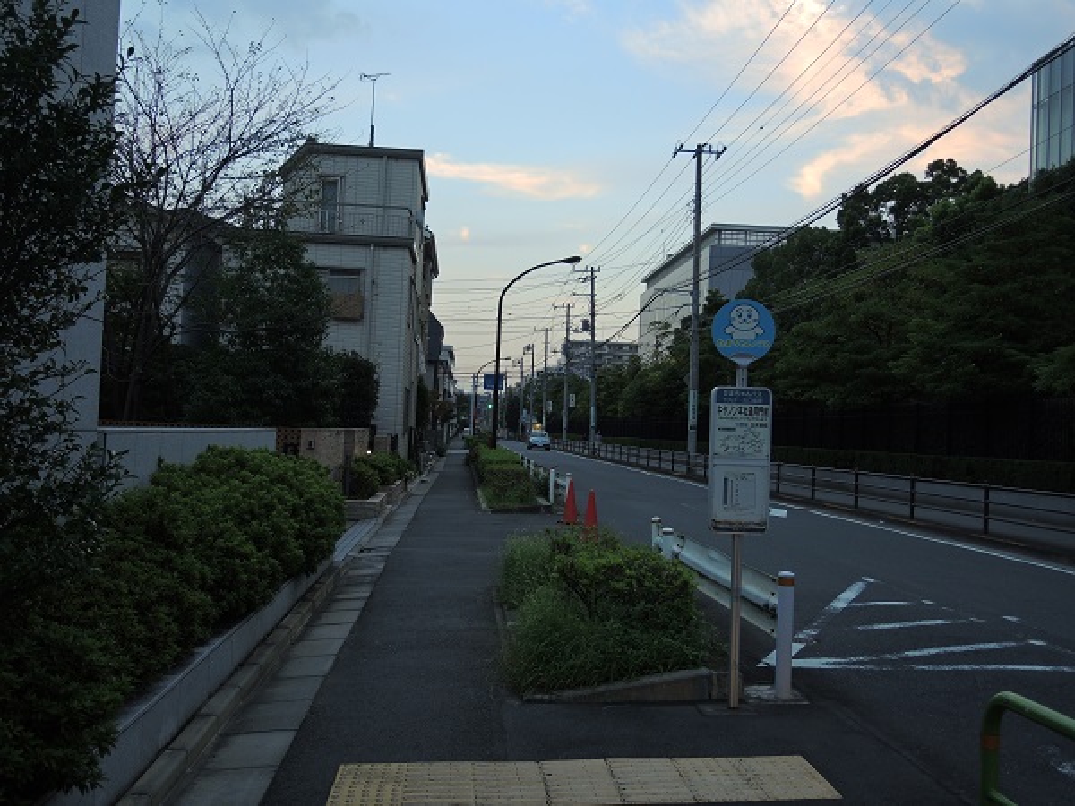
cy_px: 403
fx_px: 1087
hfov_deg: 52.6
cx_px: 538
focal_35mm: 35
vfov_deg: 40.7
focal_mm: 7.6
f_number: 2.5
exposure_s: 1/60
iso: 80
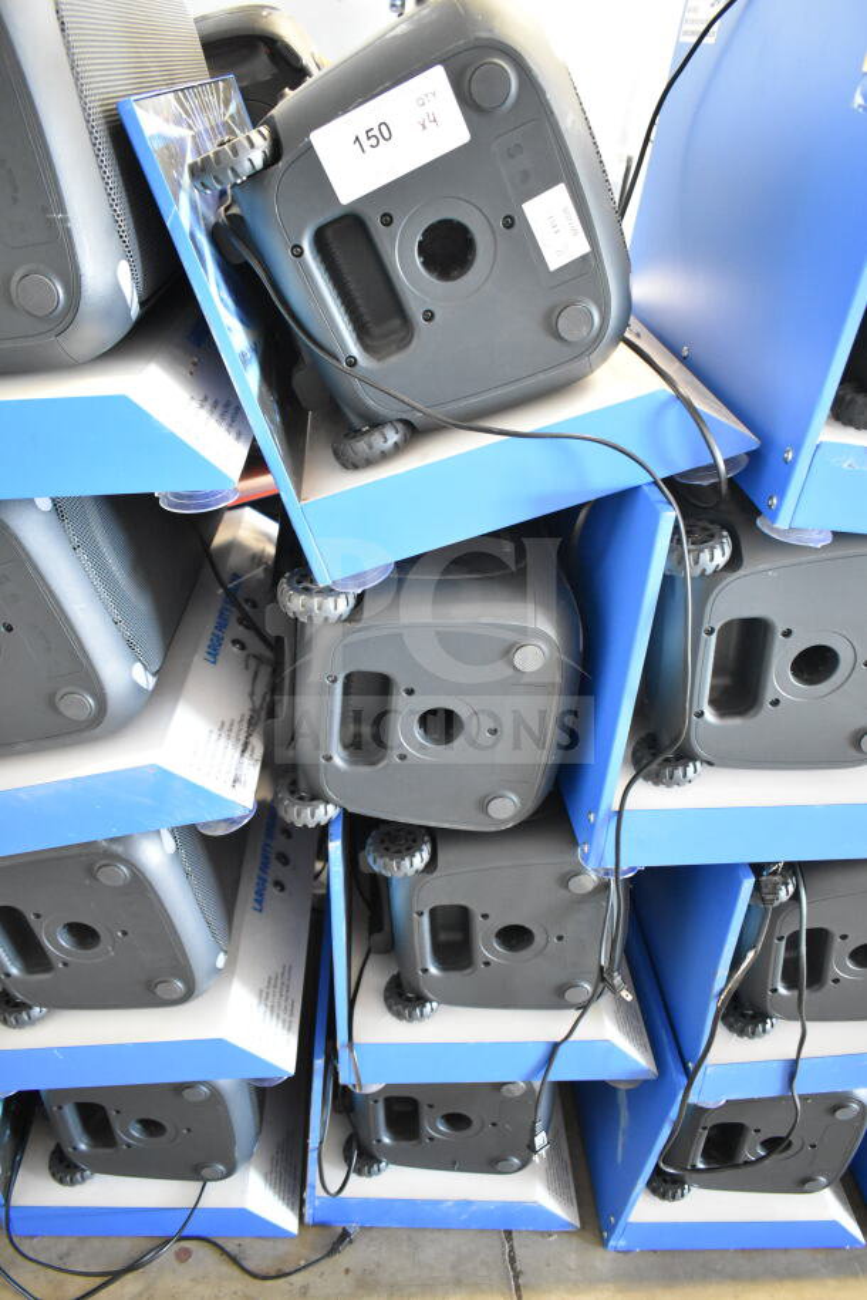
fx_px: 975
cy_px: 650
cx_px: 434
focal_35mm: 27
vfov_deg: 67.4
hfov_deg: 48.0
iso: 4000
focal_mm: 18
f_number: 3.5
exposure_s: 1/30
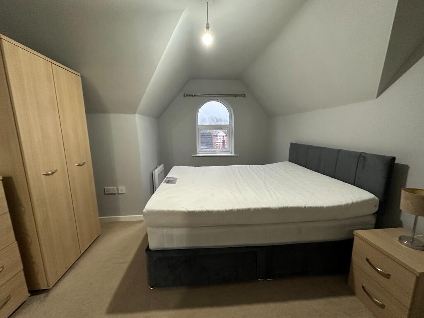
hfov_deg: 102.1
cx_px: 212
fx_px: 171
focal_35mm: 14
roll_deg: +0.9
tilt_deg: -9.0
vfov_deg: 85.7
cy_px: 159
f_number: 2.2
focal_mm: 2.22
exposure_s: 1/50
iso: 320
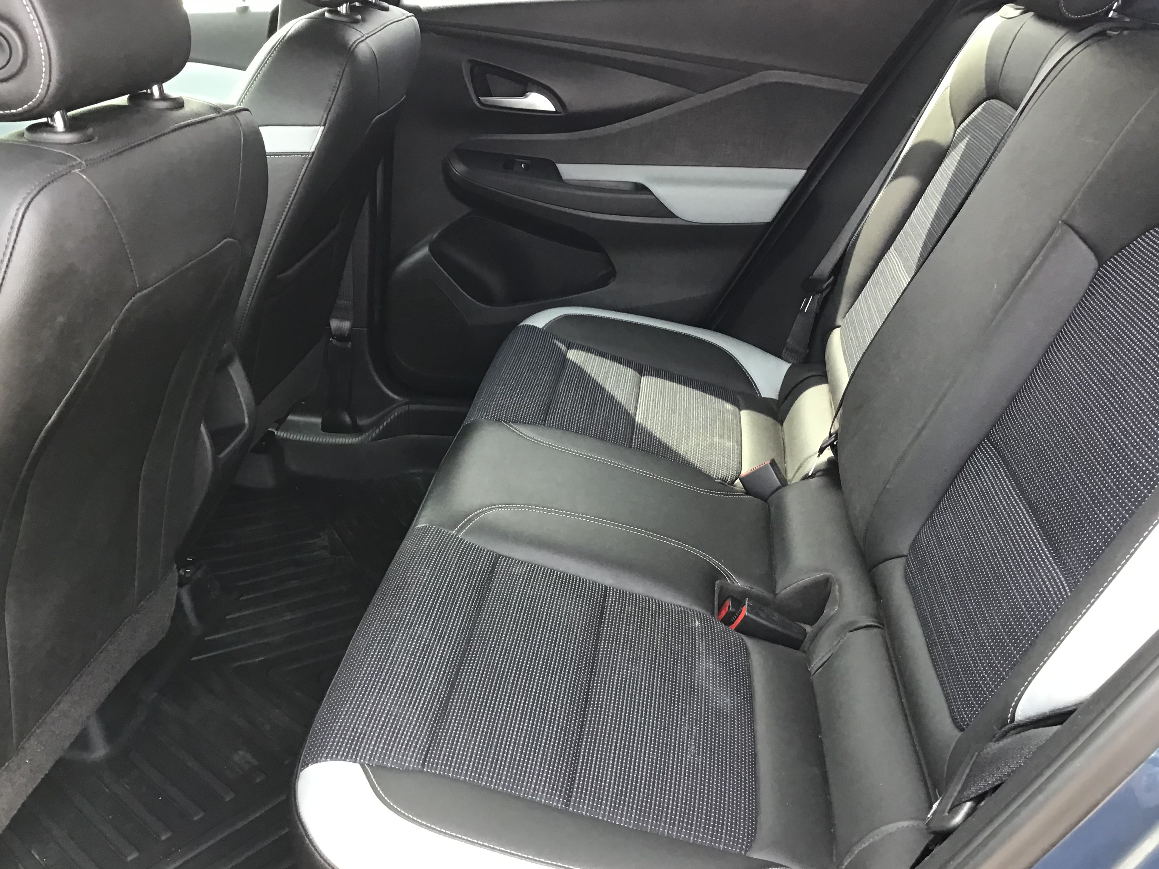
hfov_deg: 55.3
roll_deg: -2.0
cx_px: 568
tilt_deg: -27.8
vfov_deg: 42.9
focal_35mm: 33
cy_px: 458
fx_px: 1105
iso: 40
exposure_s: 1/30
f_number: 2.4
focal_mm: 3.3
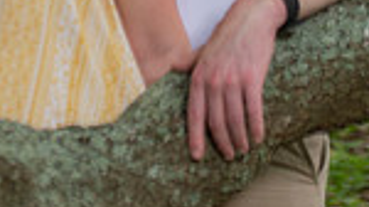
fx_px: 3372
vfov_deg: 3.5
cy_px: -209
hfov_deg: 6.3
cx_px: 39
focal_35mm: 345
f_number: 2.8
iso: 125
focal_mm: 85
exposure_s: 1/100
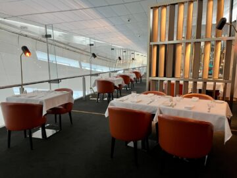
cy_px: 89
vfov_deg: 53.1
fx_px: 178
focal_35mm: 26
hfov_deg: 67.3
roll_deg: +0.0
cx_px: 118
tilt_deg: -9.3
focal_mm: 5.1
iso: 100
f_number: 1.6
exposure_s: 1/50
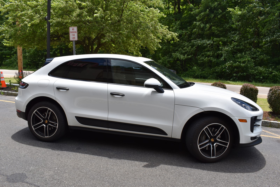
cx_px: 140
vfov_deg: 43.6
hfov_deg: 61.9
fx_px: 233
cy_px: 94
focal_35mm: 30
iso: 125
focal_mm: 20
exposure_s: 1/250
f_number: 8
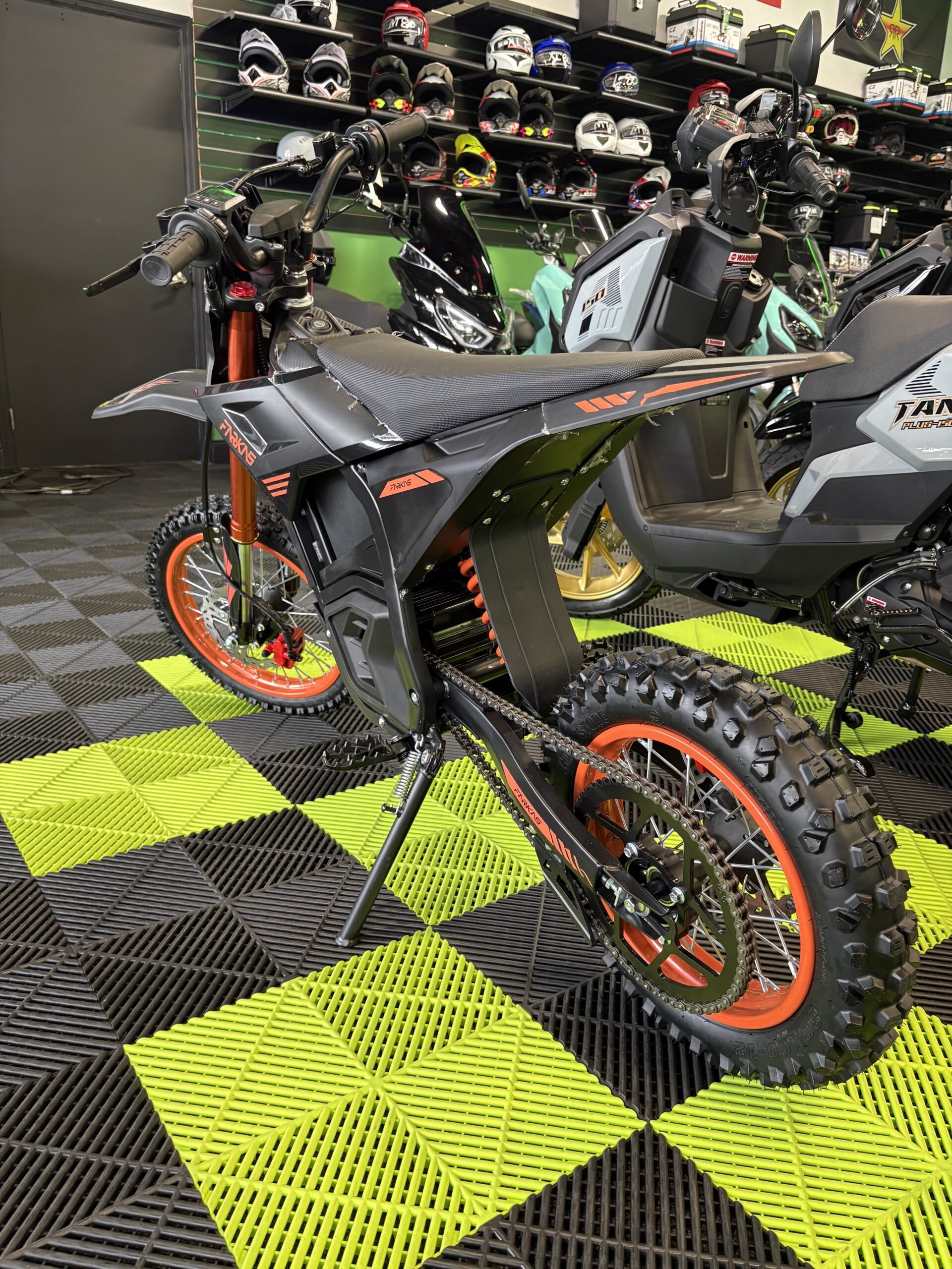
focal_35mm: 26
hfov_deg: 53.1
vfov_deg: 67.3
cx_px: 476
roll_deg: -1.8
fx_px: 953
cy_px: 634
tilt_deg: -16.9
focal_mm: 5.96
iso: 160
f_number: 1.6
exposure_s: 1/60
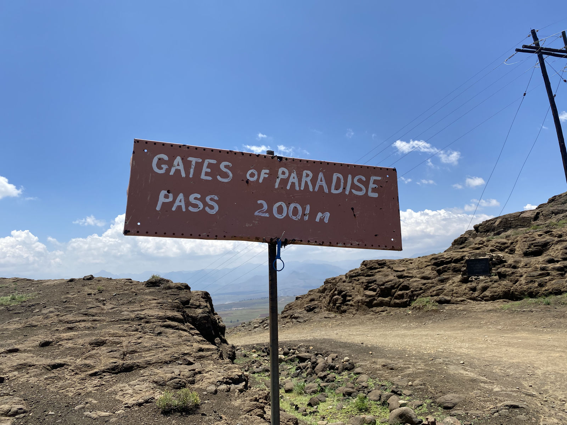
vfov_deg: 53.1
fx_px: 426
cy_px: 212
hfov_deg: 67.3
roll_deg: +1.8
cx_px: 284
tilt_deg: +8.0
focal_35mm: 26
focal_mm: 4.25
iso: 32
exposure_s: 1/3623
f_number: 1.8
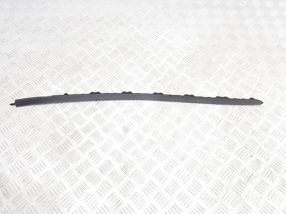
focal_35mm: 26
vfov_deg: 53.1
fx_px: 215
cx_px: 143
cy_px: 107
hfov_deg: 67.3
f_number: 1.7
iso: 80
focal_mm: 4.2
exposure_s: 1/50
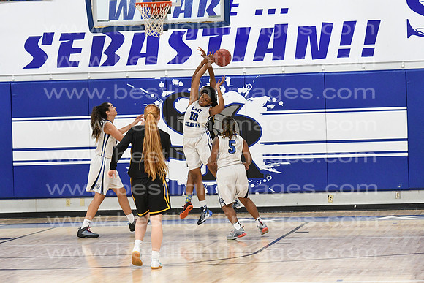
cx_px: 212
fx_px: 1979
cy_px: 142
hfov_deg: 12.2
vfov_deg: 8.2
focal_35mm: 168
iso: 5000
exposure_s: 1/640
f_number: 4
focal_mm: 112
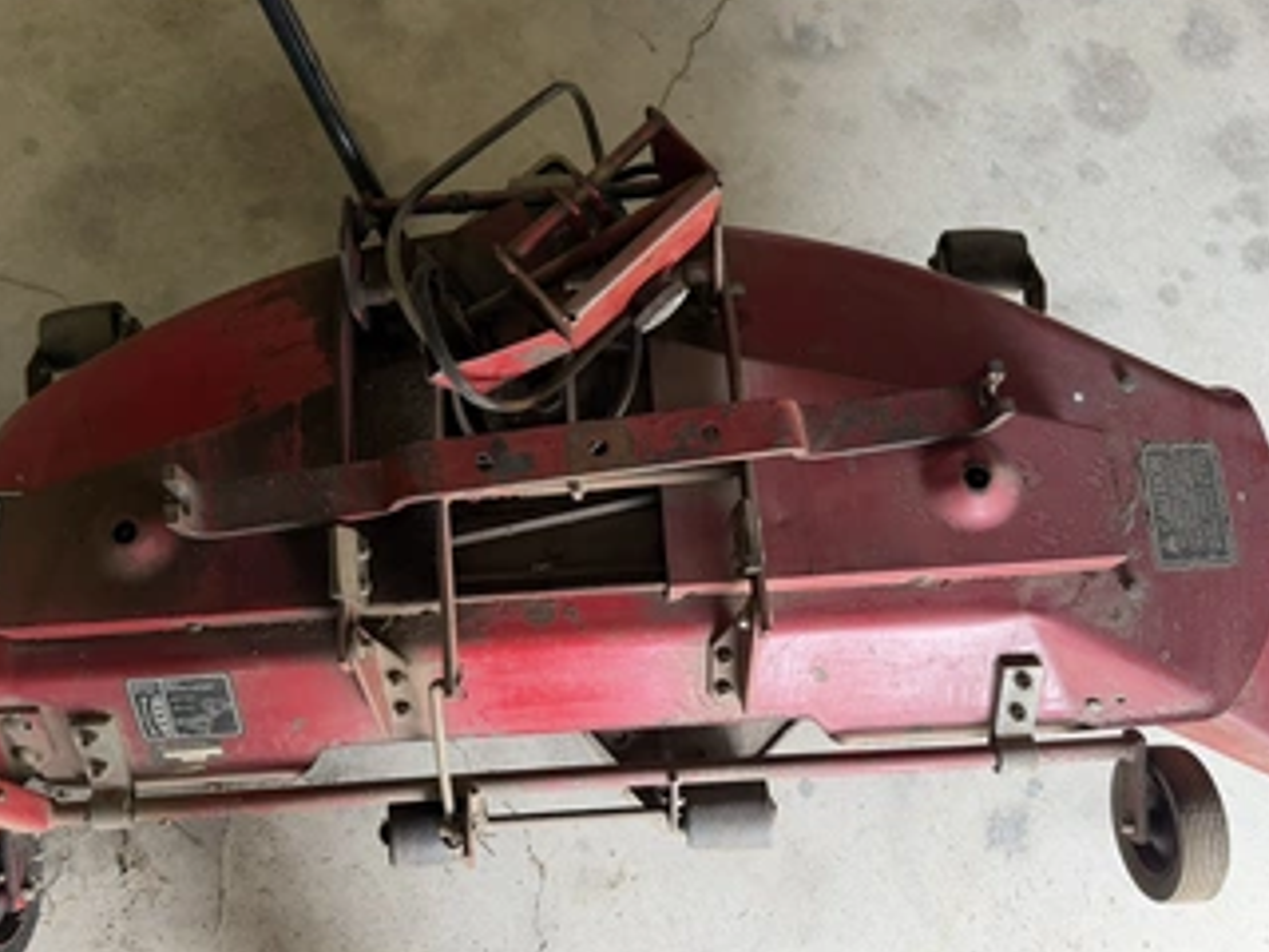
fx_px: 1100
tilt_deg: -74.5
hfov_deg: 59.9
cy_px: 472
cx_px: 587
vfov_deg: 46.8
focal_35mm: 30
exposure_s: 1/79
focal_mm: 6.76
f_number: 1.78
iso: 200
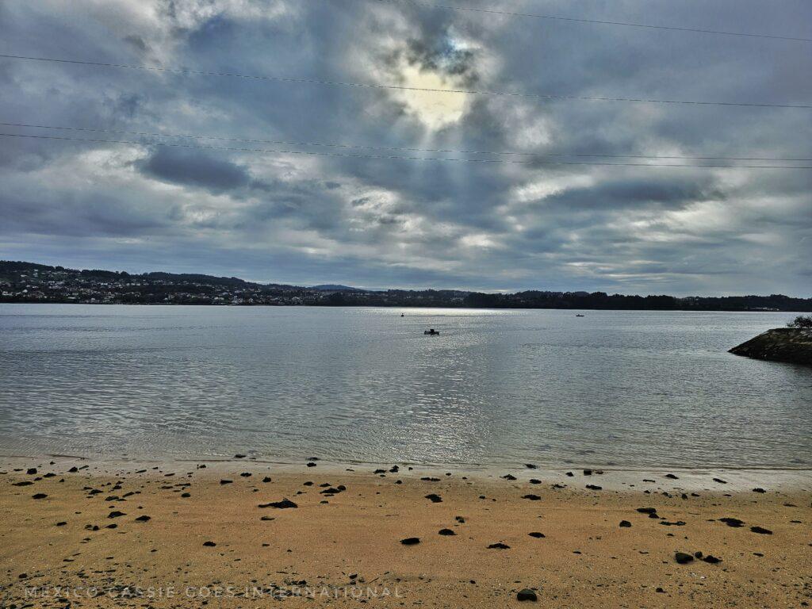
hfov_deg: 73.9
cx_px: 406
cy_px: 304
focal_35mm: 23
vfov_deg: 58.9
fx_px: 540
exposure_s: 1/1391
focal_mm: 6.3
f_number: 1.7
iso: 10
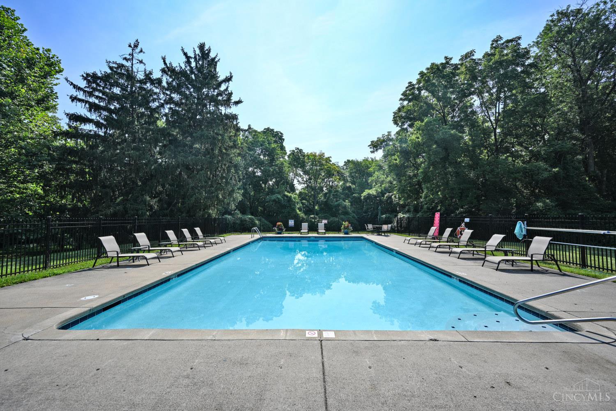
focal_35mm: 14
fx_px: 240
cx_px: 308
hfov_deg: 104.3
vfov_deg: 81.2
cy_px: 206
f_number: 7.1
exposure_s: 1/400
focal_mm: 14
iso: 100
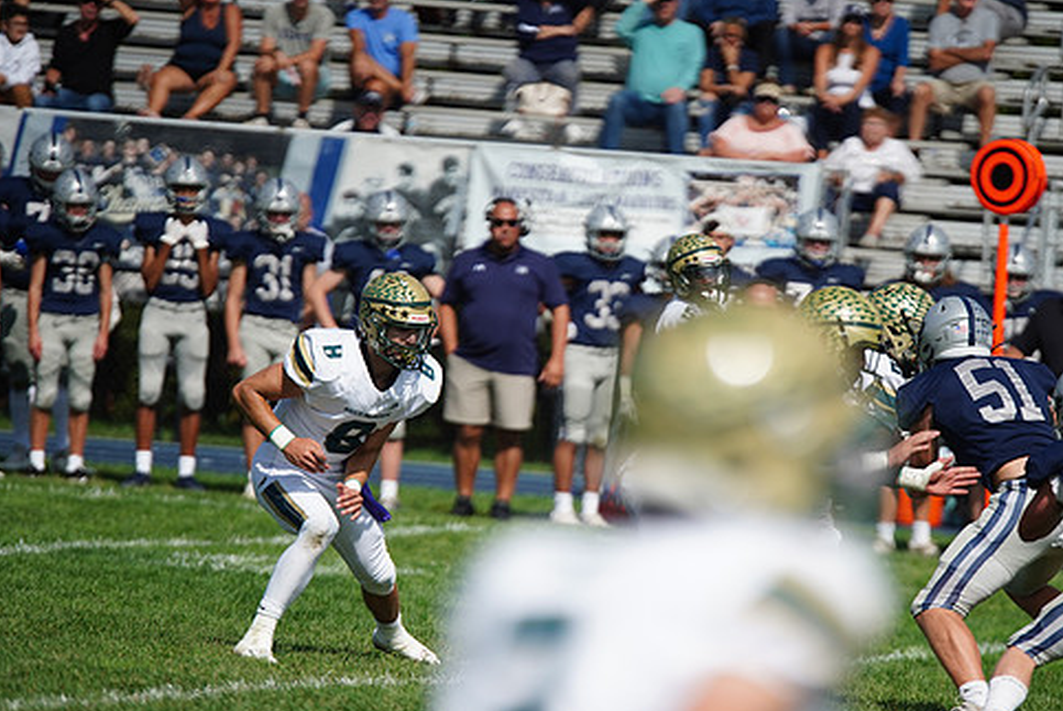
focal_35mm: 360
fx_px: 10639
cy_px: 375
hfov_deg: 5.7
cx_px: 612
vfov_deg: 3.8
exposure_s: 1/8000
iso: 400
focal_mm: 300
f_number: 2.8
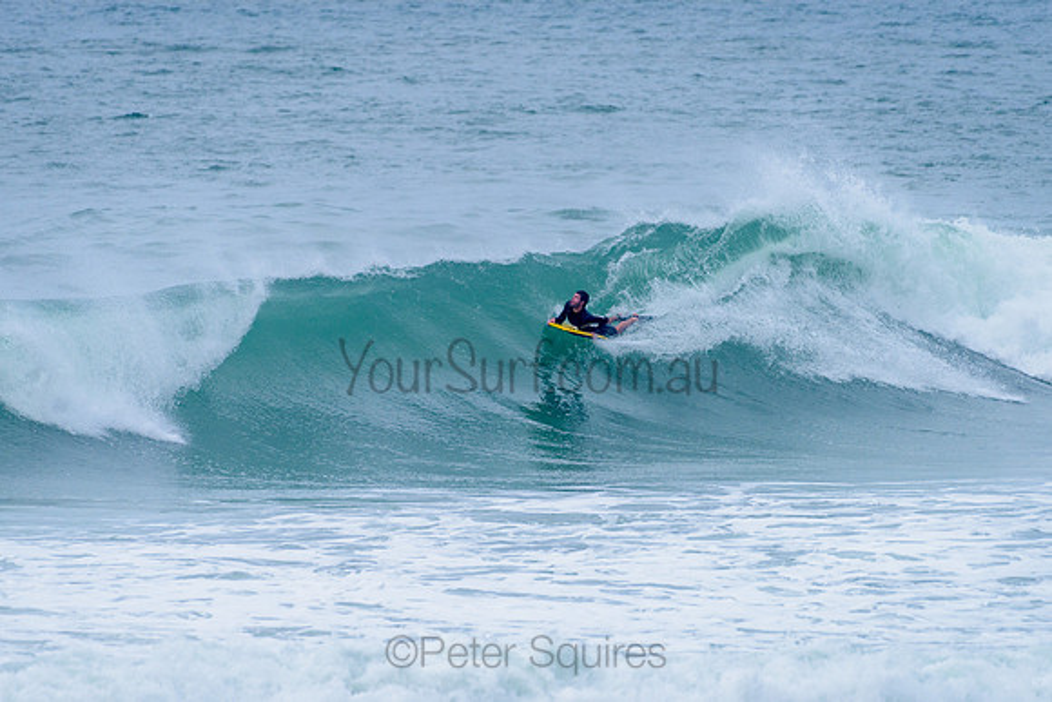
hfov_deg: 3.4
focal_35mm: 613
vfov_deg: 2.2
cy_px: 351
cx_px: 526
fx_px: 17908
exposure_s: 1/2000
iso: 250
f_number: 5.6
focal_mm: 500
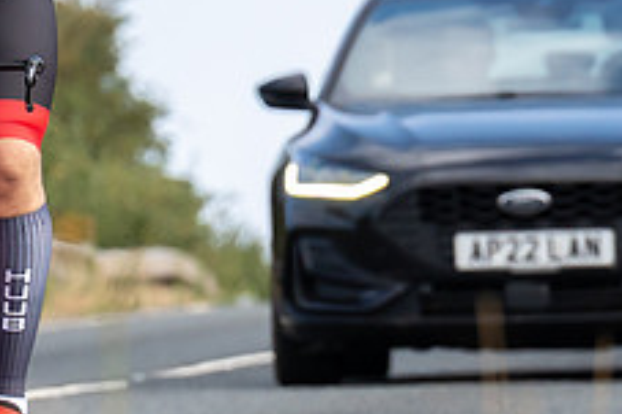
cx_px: -321
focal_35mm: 1066
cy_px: 252
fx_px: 18404
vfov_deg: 1.3
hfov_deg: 1.9
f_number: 5
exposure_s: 1/800
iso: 200
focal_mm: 171
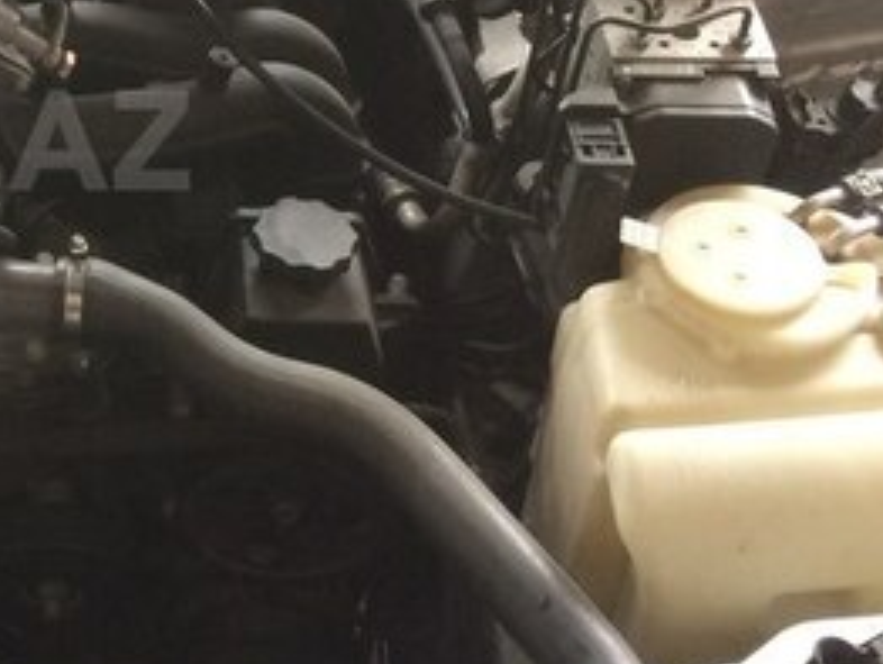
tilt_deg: -47.6
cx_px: -155
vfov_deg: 20.0
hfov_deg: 24.4
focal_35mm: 73
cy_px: 140
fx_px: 1864
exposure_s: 1/33
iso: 100
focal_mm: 4.15
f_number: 2.2
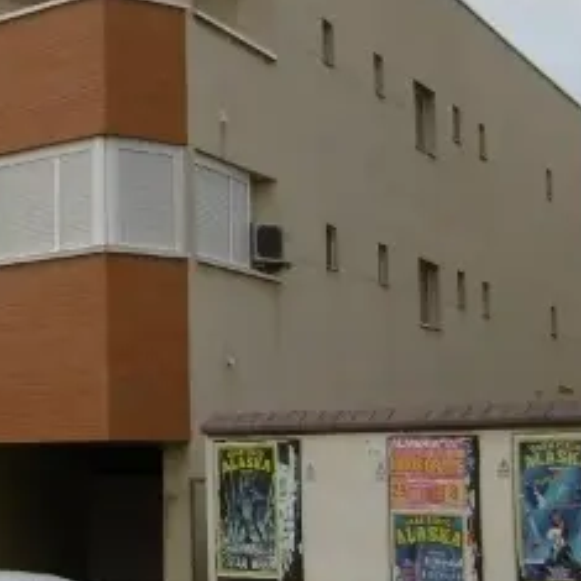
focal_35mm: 123
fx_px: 2336
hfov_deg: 13.7
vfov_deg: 14.2
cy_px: 272
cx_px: -138
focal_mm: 5.8
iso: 100
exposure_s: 1/1000
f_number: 3.5
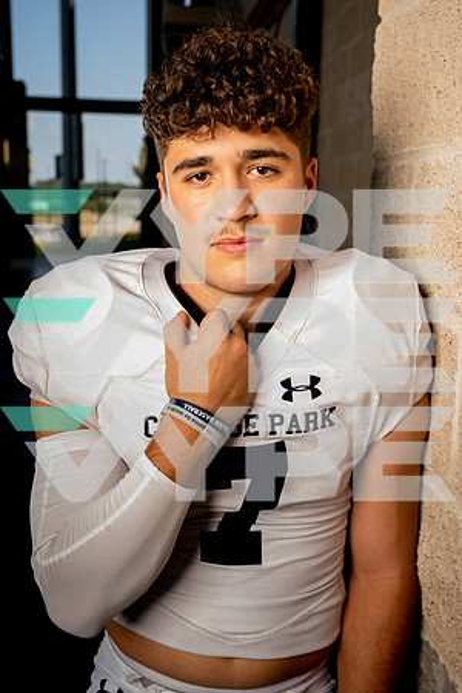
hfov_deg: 29.2
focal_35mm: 46
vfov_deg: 42.7
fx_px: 885
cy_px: 346
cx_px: 231
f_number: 6.3
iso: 80
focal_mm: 46
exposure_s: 1/250
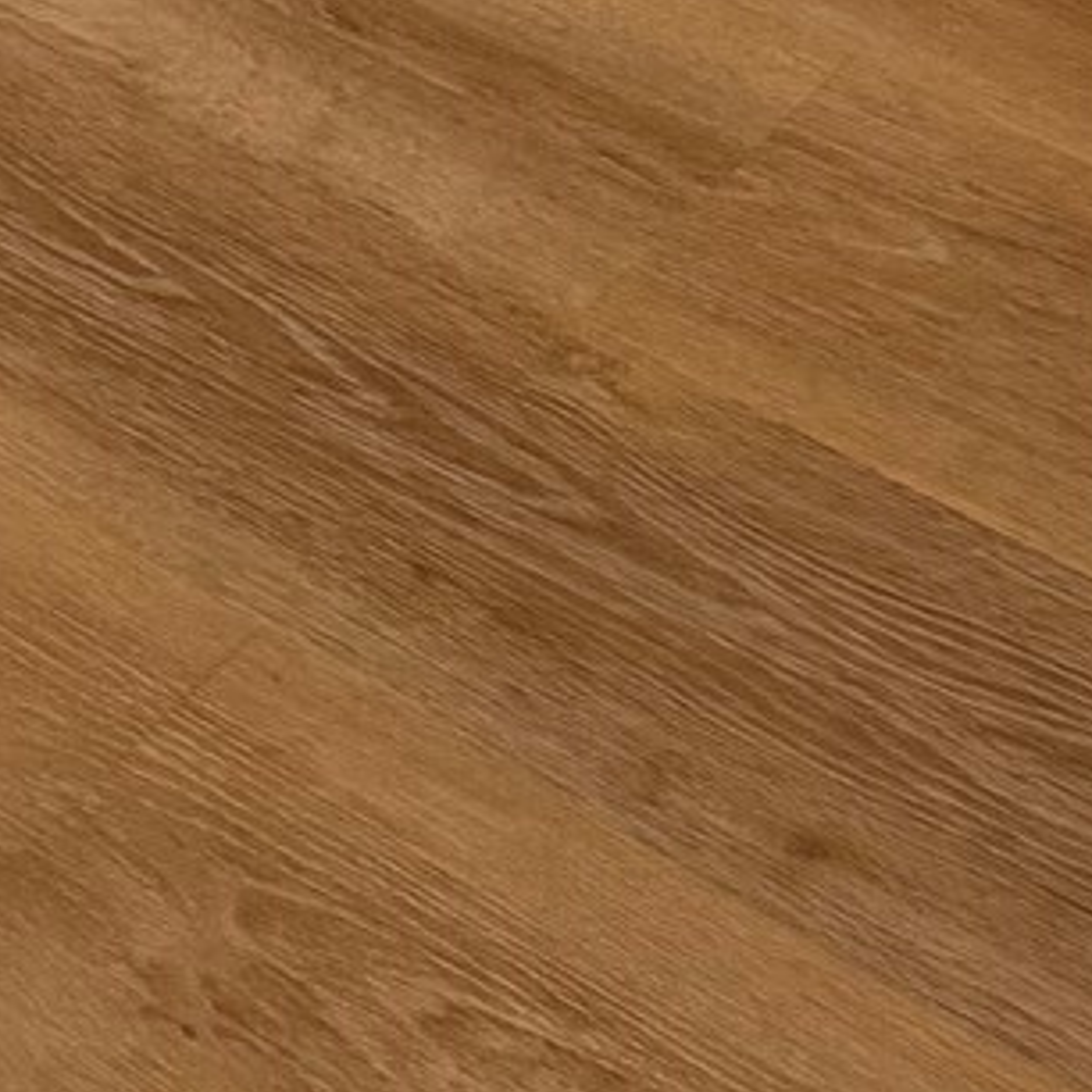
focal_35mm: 142
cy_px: -2430
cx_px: -689
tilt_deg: -7.7
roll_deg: +4.5
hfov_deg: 11.6
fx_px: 5068
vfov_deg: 9.2
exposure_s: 1/120
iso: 200
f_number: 1.78
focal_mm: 6.76
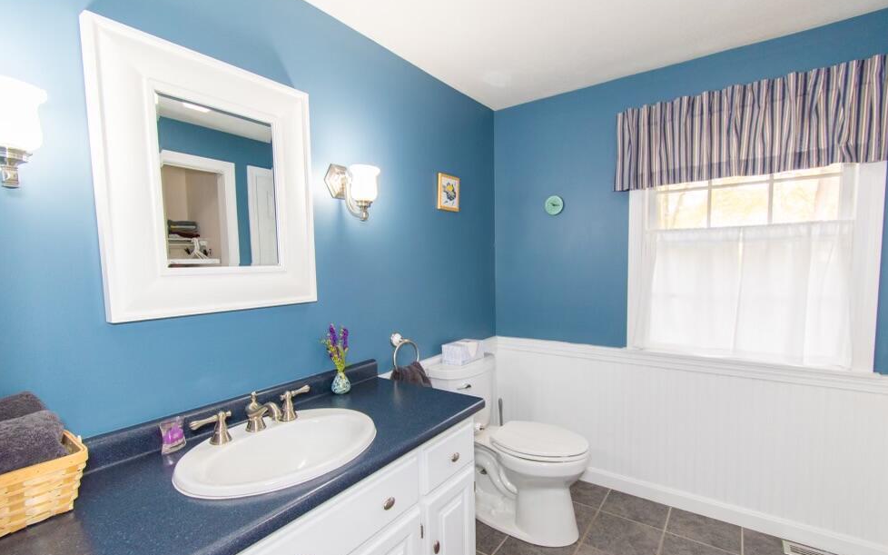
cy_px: 297
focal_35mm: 16
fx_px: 387
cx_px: 447
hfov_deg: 97.8
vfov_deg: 71.1
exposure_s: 1/60
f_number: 4.5
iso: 450
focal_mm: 10
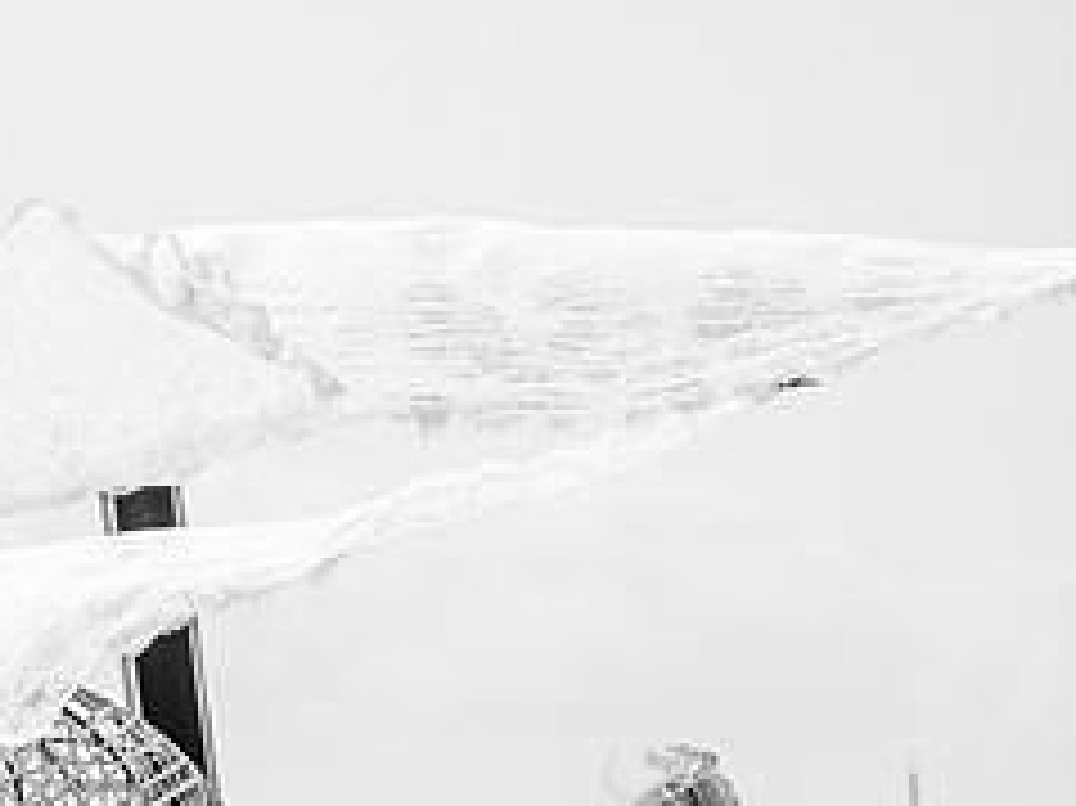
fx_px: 7953
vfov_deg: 5.8
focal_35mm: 256
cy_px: 826
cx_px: -89
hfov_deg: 7.7
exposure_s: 1/3200
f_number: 4
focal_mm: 70
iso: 250
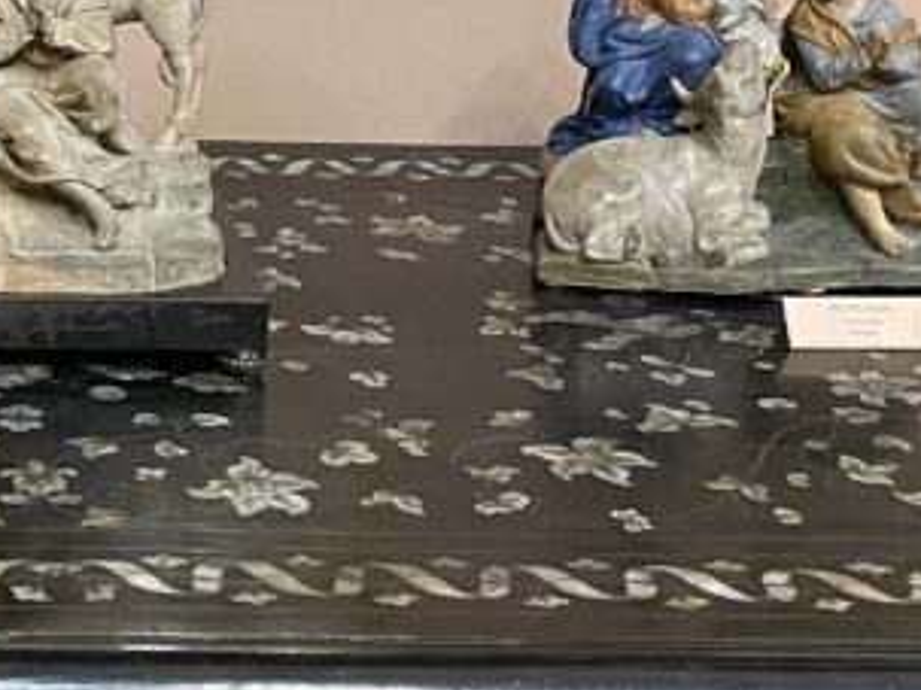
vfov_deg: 16.5
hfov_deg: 21.5
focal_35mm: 88
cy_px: 43
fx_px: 2340
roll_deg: -1.0
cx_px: 9
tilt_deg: -14.0
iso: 400
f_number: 1.6
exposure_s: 1/50
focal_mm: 4.2
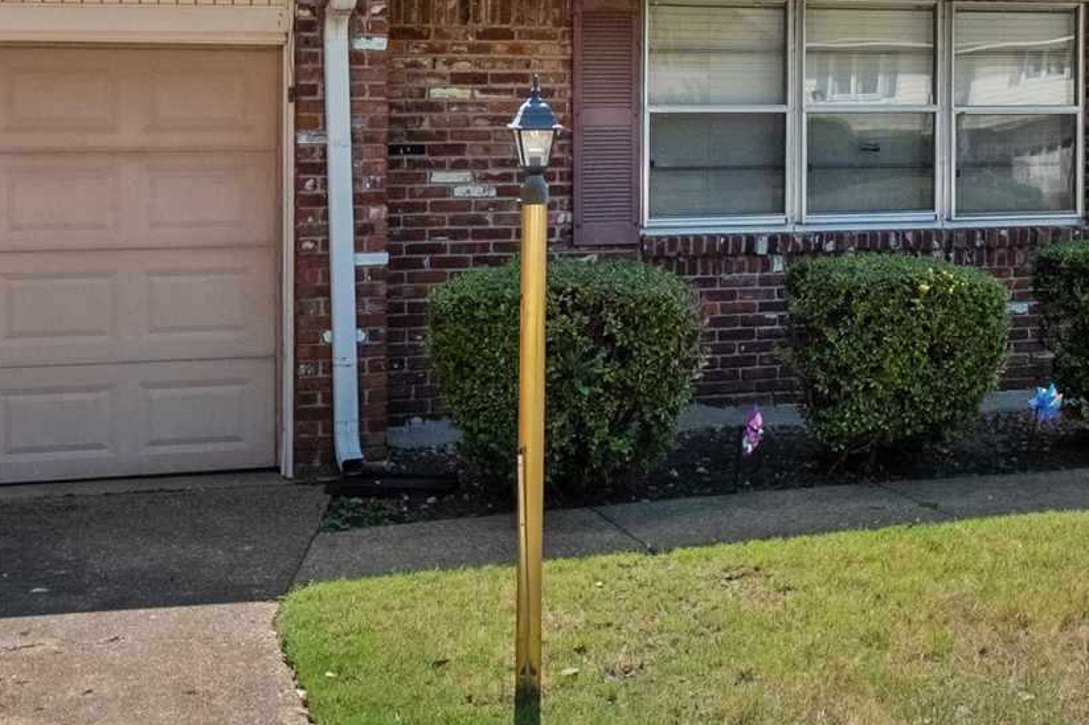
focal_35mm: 56
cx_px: 700
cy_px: 187
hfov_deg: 35.4
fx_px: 1693
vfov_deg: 23.9
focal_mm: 10
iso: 400
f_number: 5
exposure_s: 1/1250
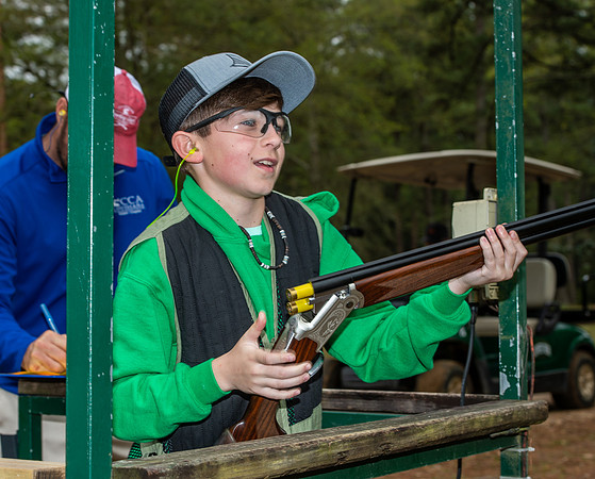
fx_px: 1597
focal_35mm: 90
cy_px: 240
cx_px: 235
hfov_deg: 21.1
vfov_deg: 17.1
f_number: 8
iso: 125
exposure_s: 1/125
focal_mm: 80
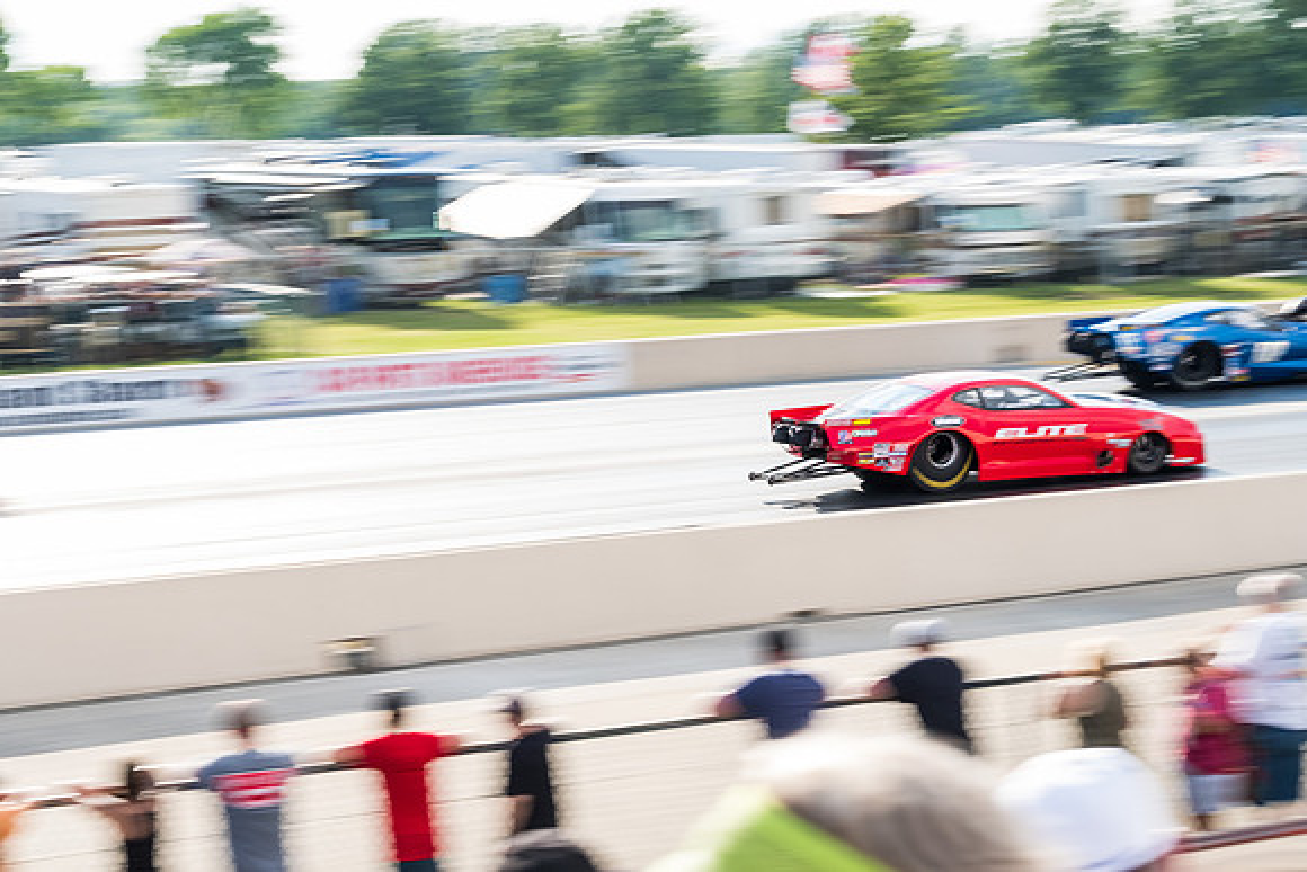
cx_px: 654
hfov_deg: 27.0
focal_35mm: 75
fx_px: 2723
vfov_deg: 18.2
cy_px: 436
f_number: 9
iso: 400
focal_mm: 50
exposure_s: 1/200
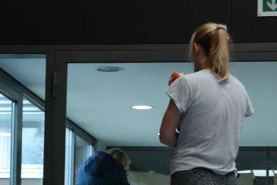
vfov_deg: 7.8
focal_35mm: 175
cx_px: 99
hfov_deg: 11.7
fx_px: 1346
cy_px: 185
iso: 400
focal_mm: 42
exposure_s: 1/60
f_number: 6.3
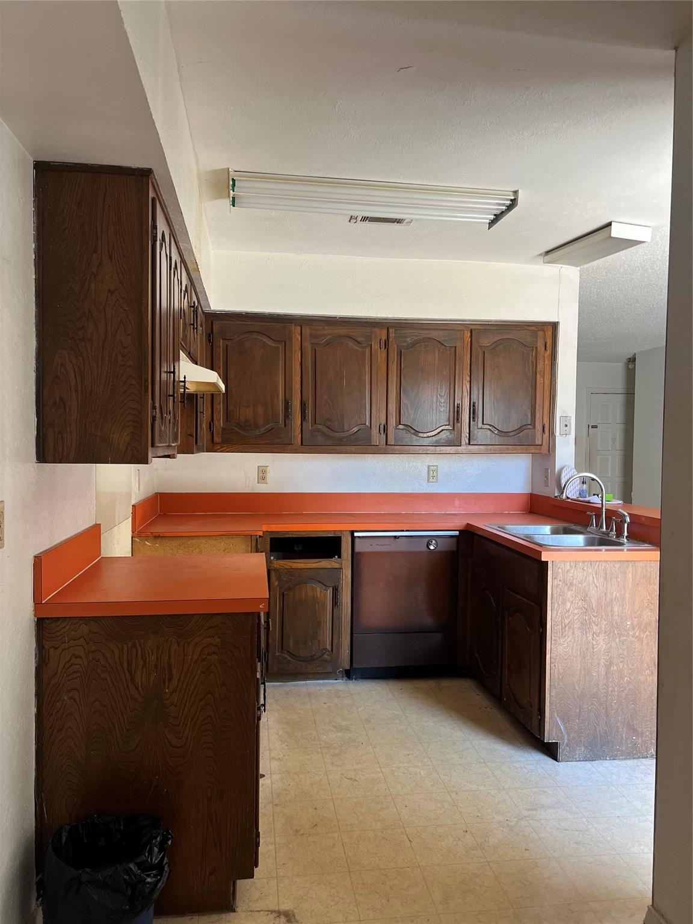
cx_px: 346
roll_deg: +1.4
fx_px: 694
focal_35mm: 26
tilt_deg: -0.2
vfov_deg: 67.3
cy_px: 462
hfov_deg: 53.1
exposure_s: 1/106
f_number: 1.5
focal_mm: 5.7
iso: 125
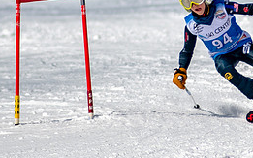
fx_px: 12050
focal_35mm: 1748
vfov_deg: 0.8
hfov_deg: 1.2
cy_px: 38
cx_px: 202
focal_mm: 300
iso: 100
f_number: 2.8
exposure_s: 1/6400
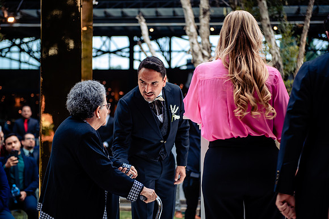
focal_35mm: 70
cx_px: 164
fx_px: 640
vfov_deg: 19.5
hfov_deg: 28.8
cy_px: 110
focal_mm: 70
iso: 320
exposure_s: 1/160
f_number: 2.8
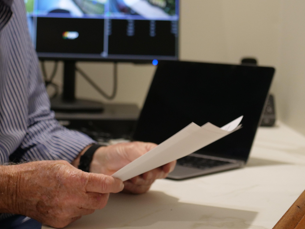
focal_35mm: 98
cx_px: 116
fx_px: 864
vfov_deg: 15.1
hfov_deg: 20.0
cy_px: 80
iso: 1000
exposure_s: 1/80
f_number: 2.8
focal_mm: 35
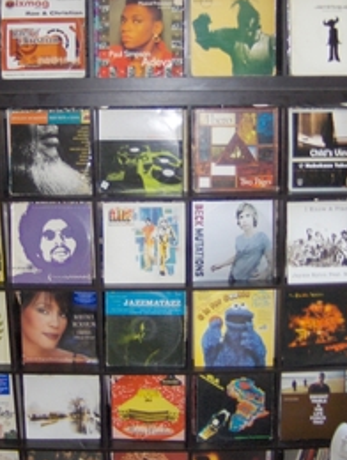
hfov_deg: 28.6
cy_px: 194
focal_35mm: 51
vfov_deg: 37.3
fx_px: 679
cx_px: 144
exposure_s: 1/60
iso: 100
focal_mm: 7.5
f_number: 2.8
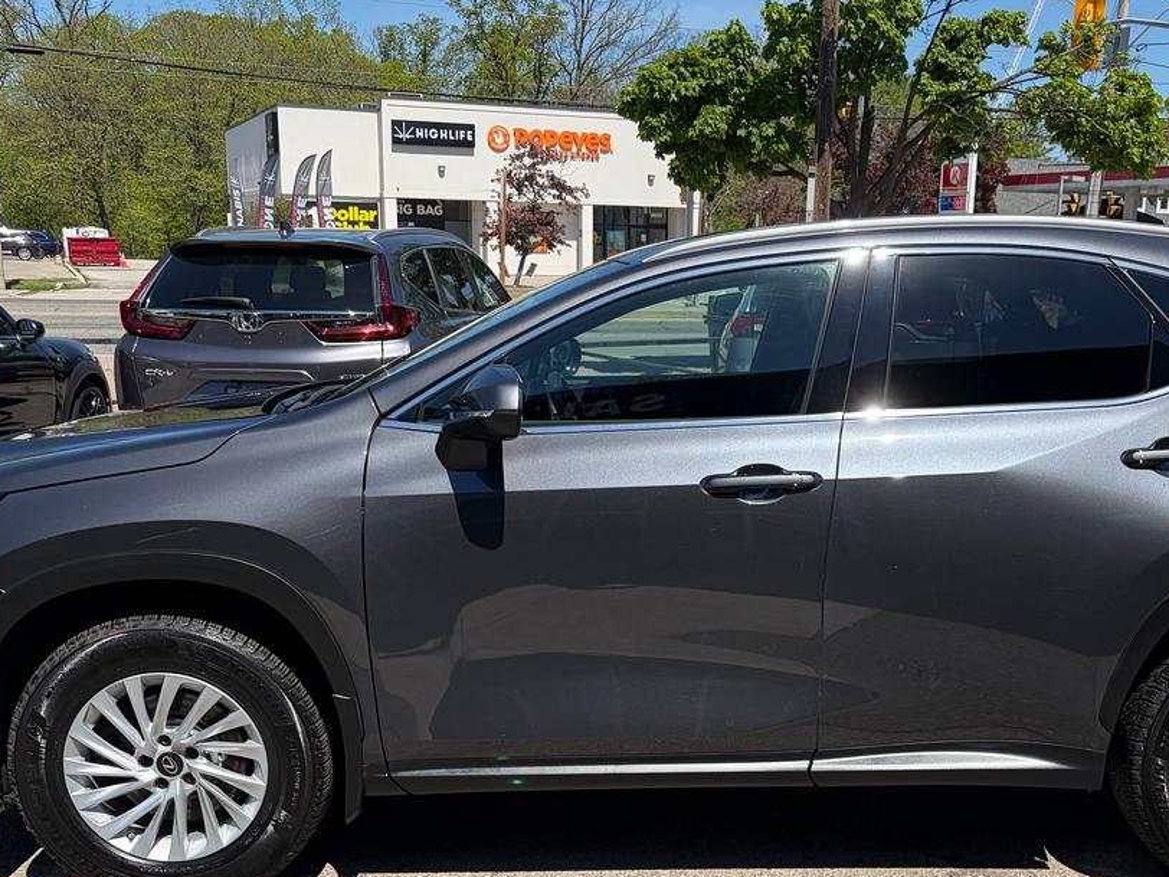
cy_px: 598
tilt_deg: -14.4
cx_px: 701
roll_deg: -1.6
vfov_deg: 34.7
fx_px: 1385
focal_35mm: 41
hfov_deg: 45.5
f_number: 1.6
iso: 50
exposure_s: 1/3831
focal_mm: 5.96
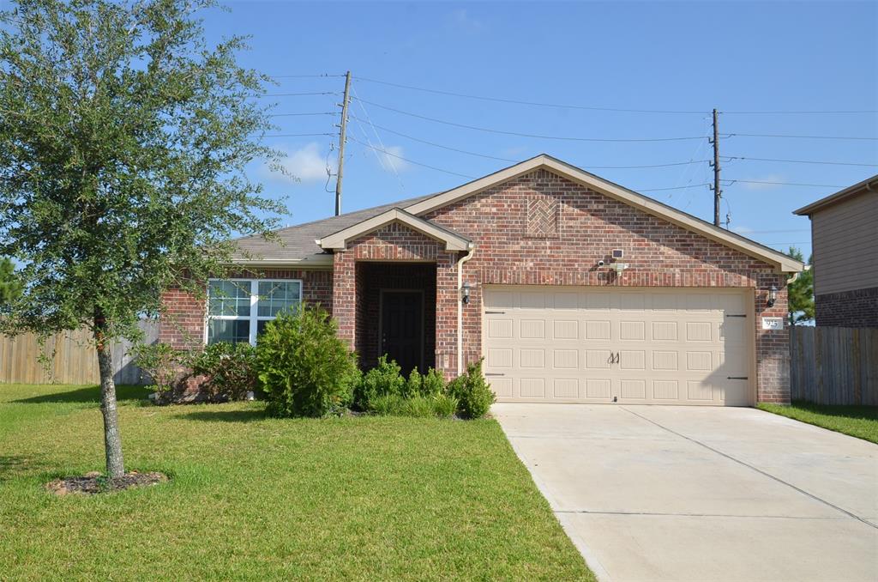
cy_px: 291
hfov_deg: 57.3
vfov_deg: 39.8
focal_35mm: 33
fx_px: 803
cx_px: 439
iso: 320
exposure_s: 1/500
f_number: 11
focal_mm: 22
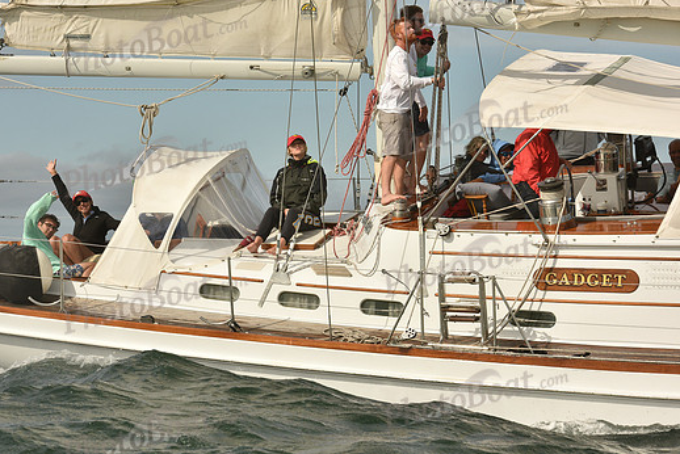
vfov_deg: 9.8
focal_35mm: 140
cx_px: 316
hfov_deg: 14.6
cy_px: 213
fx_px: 2646
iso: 320
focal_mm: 125
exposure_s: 1/1250
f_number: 11
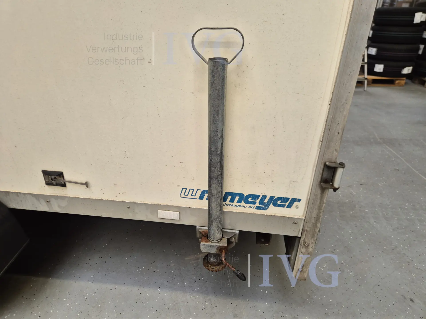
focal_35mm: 23
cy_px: 160
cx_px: 213
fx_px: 283
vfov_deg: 58.9
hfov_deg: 73.9
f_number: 1.8
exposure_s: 1/180
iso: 200
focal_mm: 5.4
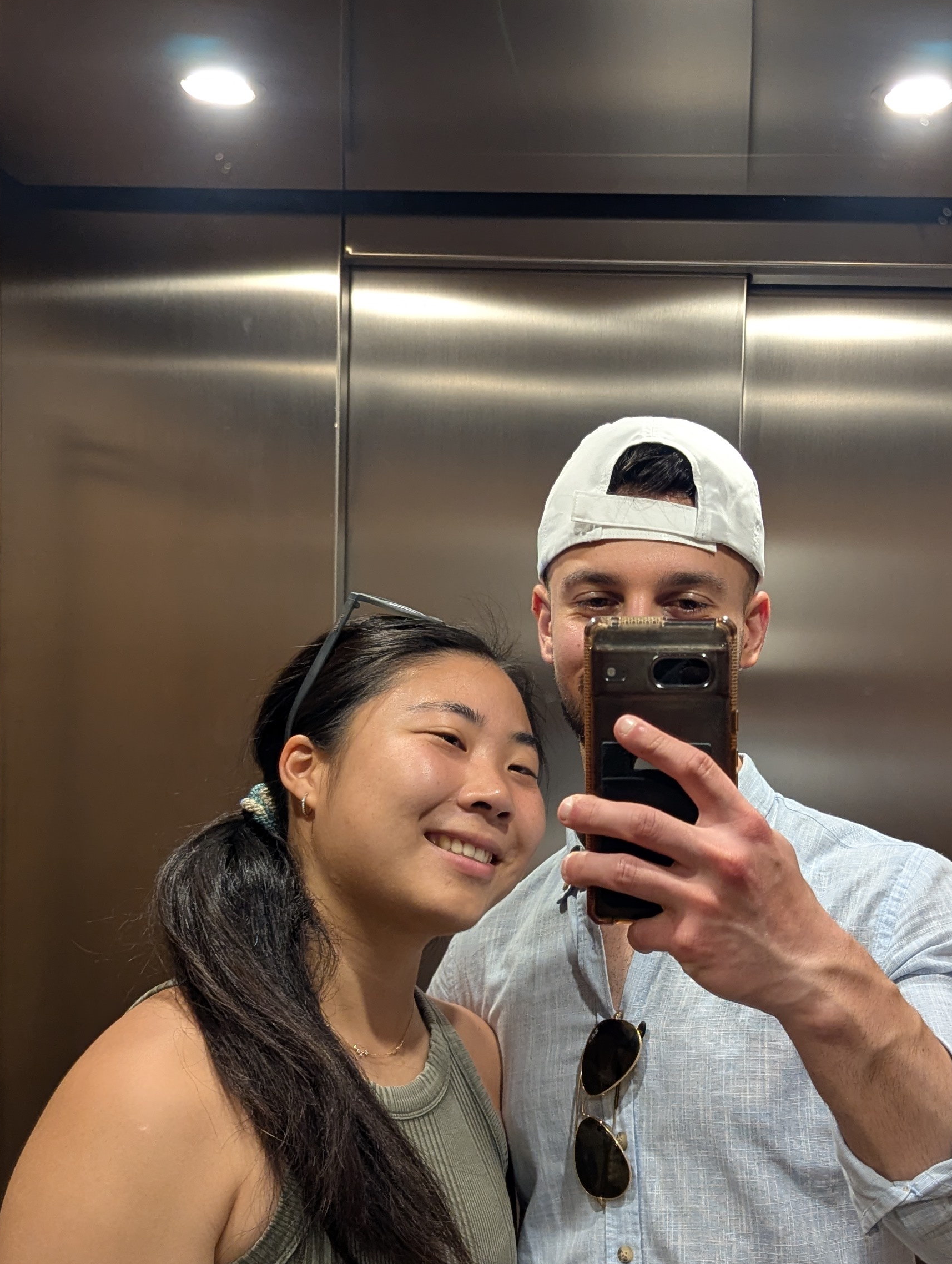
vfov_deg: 43.6
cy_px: 752
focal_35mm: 43
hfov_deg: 33.5
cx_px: 609
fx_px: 1573
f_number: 1.85
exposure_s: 1/120
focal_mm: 6.81
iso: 292
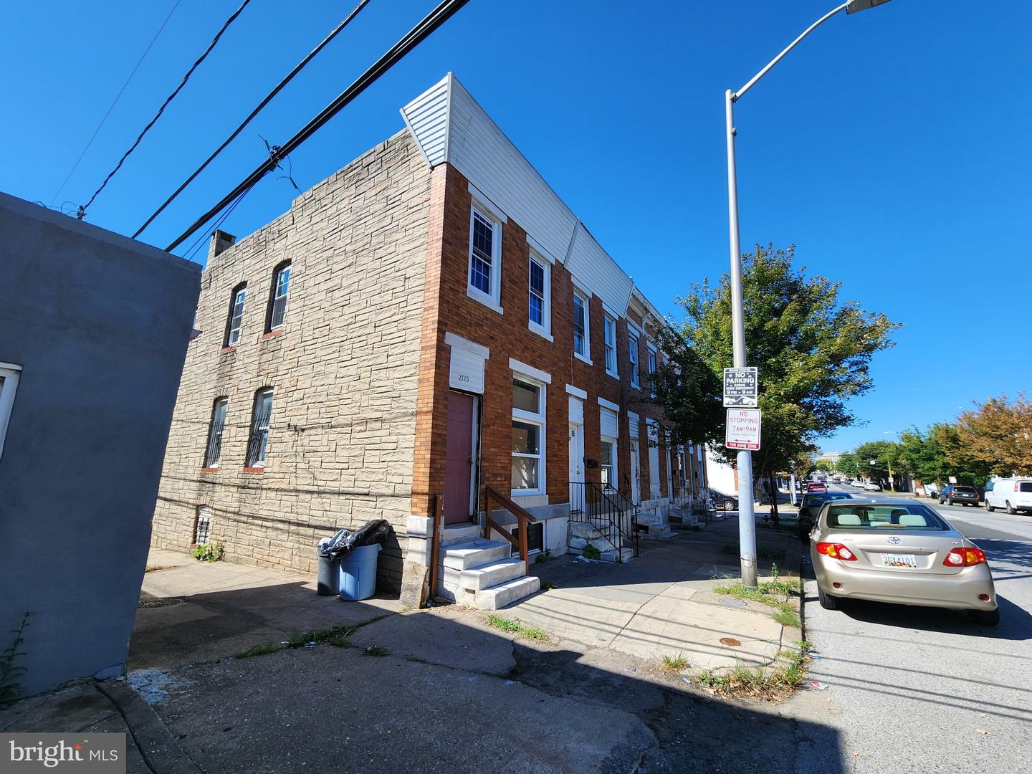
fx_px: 388
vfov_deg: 89.9
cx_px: 516
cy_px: 387
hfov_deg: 106.2
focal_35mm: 13
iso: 50
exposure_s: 1/1279
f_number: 2.2
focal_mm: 2.2
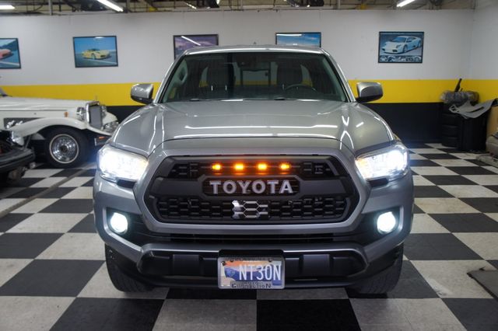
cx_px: 249
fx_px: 415
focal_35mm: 30
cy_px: 166
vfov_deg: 43.6
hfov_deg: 62.0
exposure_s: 1/40
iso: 200
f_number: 4
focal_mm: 20
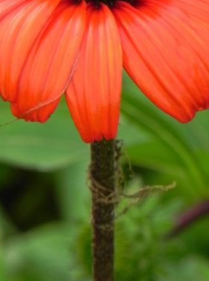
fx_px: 6604
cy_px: -22
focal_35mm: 817
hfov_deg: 1.8
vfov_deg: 2.4
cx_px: 114
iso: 160
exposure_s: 1/30
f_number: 5
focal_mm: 67.2
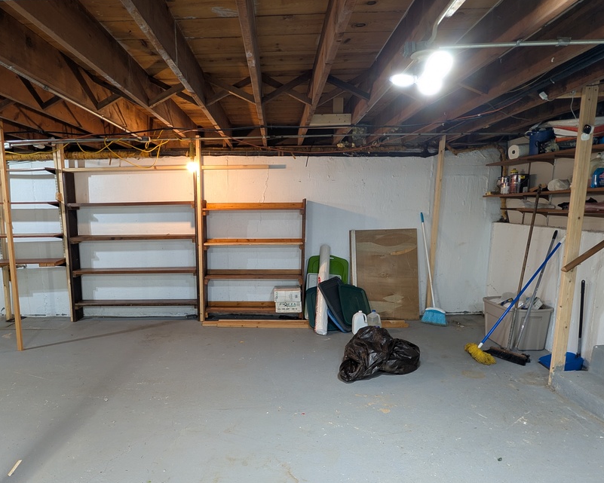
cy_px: 283
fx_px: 375
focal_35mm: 21
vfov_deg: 65.1
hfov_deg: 77.1
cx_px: 257
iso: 49
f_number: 1.7
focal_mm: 2.02
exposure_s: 1/24
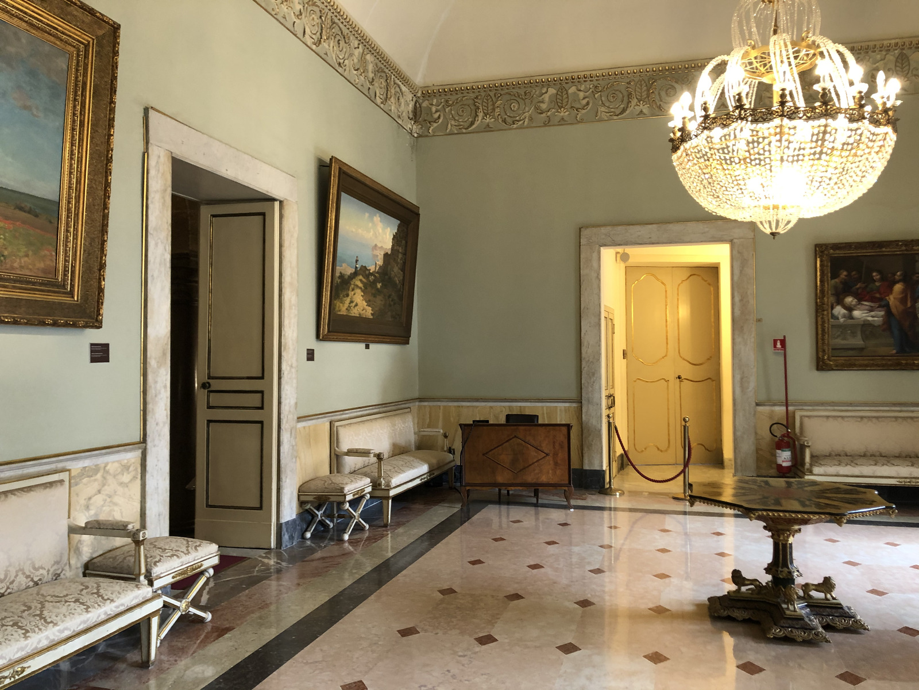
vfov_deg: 49.7
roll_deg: +0.9
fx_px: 743
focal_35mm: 28
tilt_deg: +0.9
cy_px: 345
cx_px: 460
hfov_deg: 63.4
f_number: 1.8
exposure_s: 1/17
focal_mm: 4
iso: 64
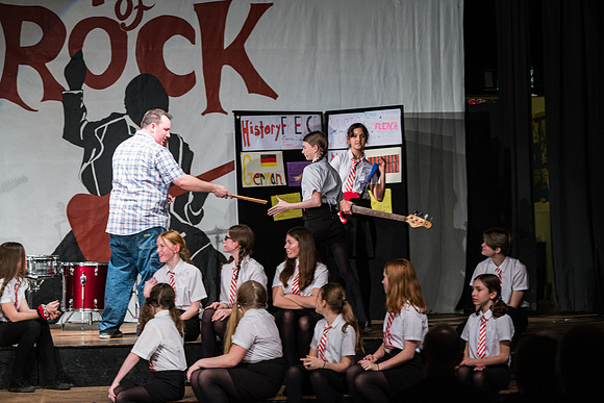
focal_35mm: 116
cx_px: 302
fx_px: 1947
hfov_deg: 17.6
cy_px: 202
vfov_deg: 11.8
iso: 1250
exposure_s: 1/125
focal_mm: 116
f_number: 4
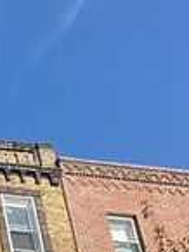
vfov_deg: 22.6
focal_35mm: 64
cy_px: 410
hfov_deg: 15.4
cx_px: -239
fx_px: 467
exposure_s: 1/1949
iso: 40
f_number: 2.2
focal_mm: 2.22
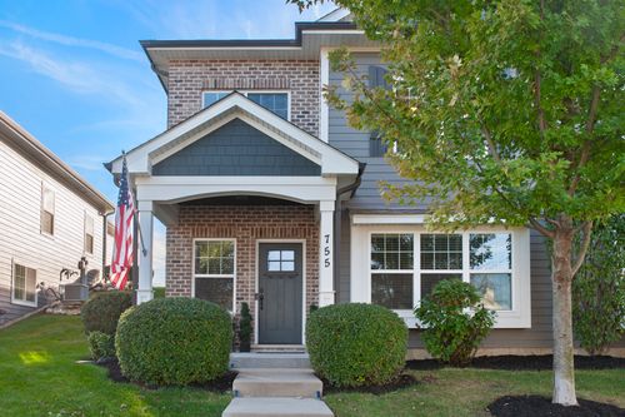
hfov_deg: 58.7
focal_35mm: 32
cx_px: 312
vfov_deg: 41.1
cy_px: 208
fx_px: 555
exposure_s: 1/125
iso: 400
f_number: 8
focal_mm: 32
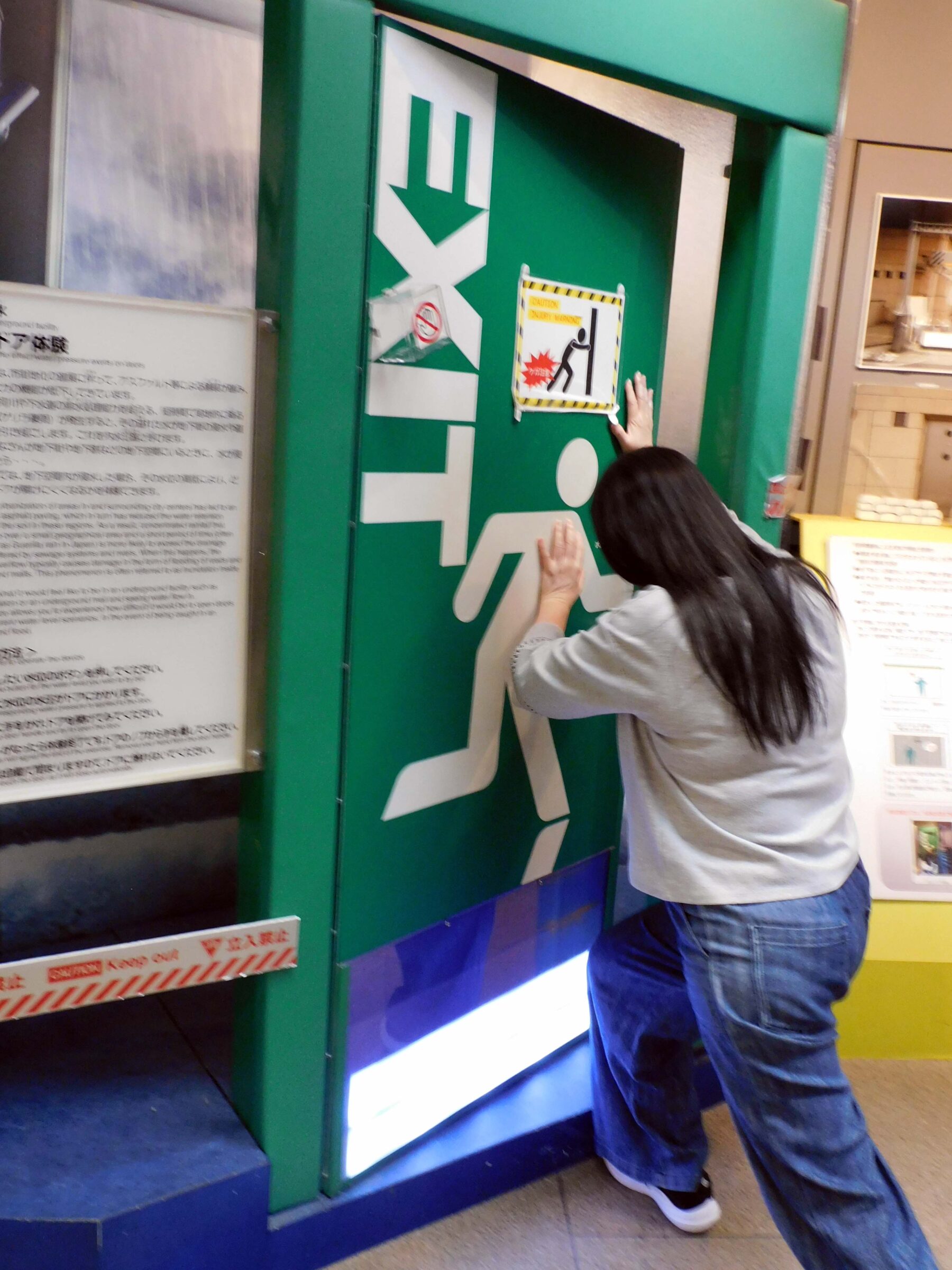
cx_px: 476
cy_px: 635
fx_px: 1100
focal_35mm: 30
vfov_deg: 60.0
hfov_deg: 46.8
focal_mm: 5.4
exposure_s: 1/8
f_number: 3.5
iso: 400
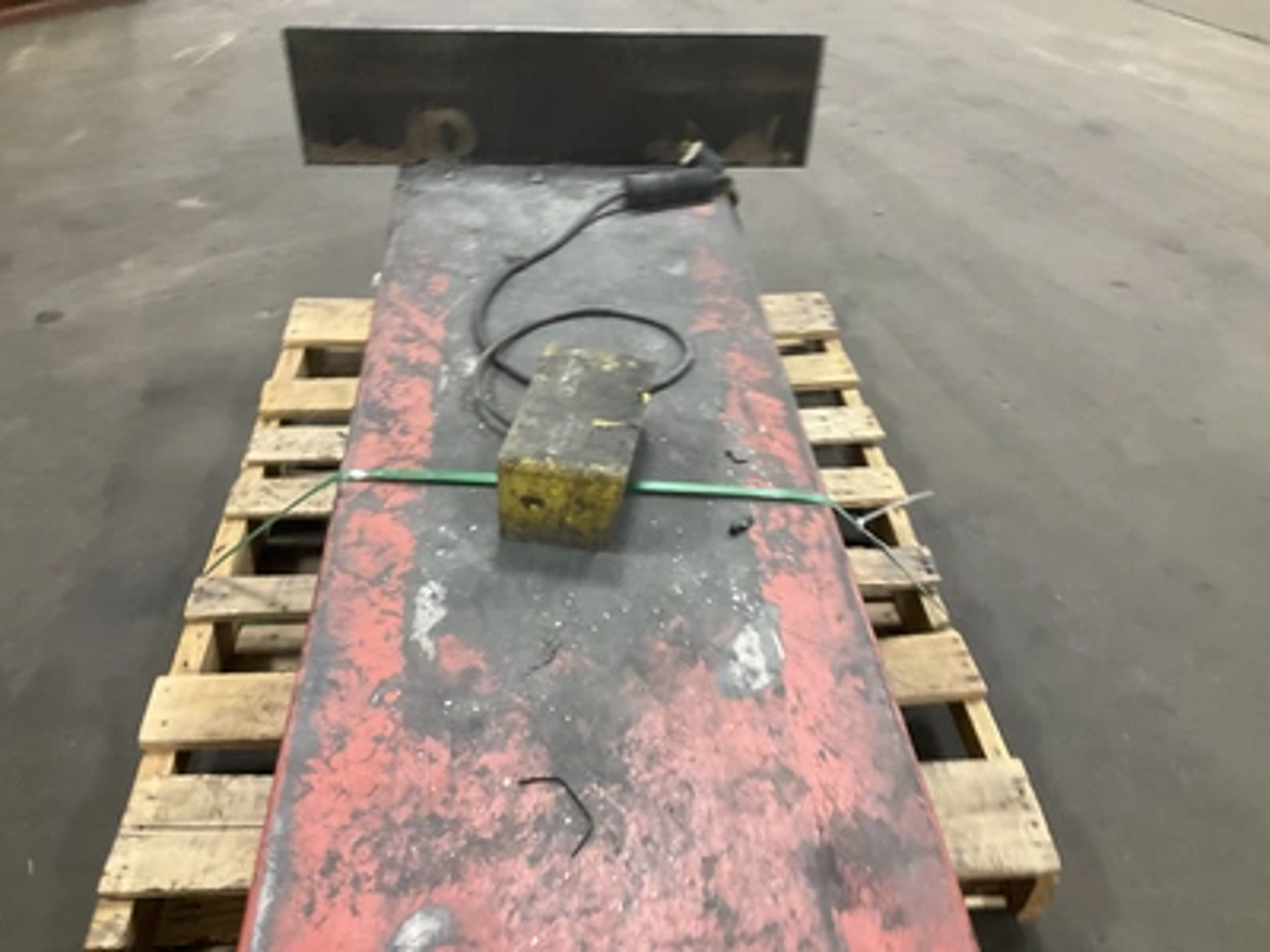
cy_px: 476
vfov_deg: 48.2
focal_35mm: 29
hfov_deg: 61.7
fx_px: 1064
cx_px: 635
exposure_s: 1/40
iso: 200
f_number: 1.8
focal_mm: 3
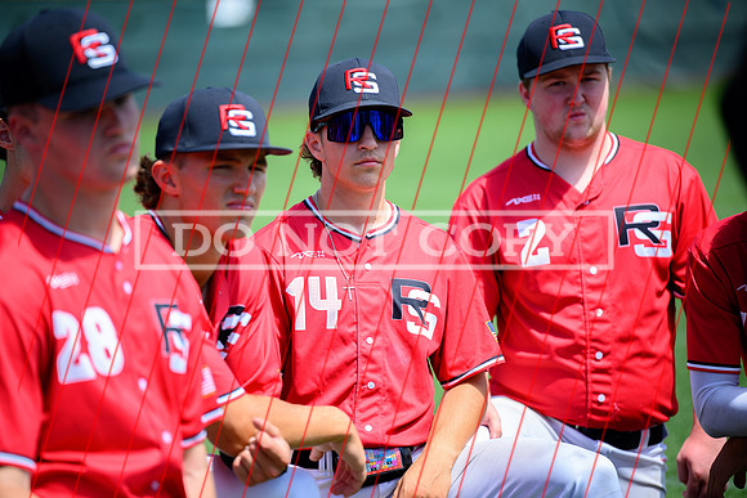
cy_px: 249
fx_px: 4151
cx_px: 374
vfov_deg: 6.9
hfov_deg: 10.3
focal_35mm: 200
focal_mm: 200
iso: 64
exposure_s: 1/400
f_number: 2.8
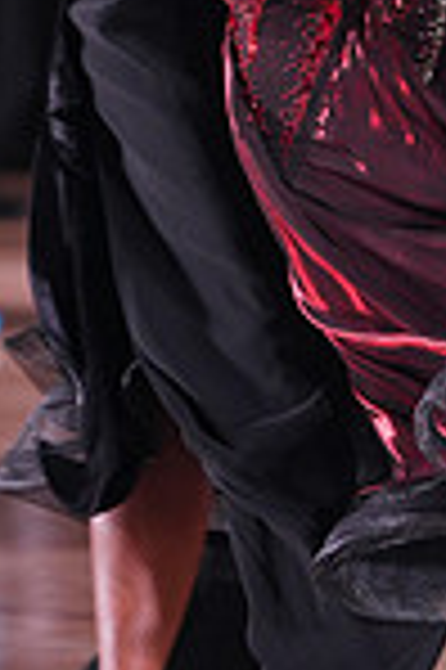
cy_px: -171
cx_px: 457
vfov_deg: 3.7
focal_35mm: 562
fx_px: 10467
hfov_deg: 2.4
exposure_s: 1/400
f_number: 2.8
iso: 800
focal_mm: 144
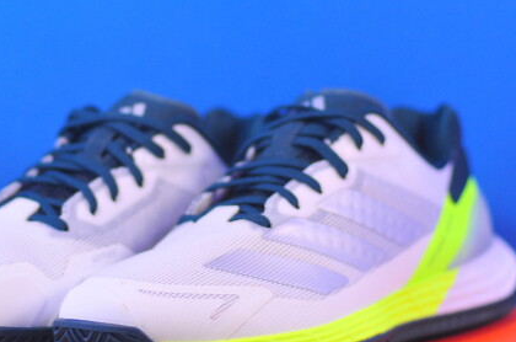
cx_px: 211
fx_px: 2045
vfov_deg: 9.5
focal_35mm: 143
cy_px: 109
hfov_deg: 14.4
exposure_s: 1/320
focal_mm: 50
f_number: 2.2
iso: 250
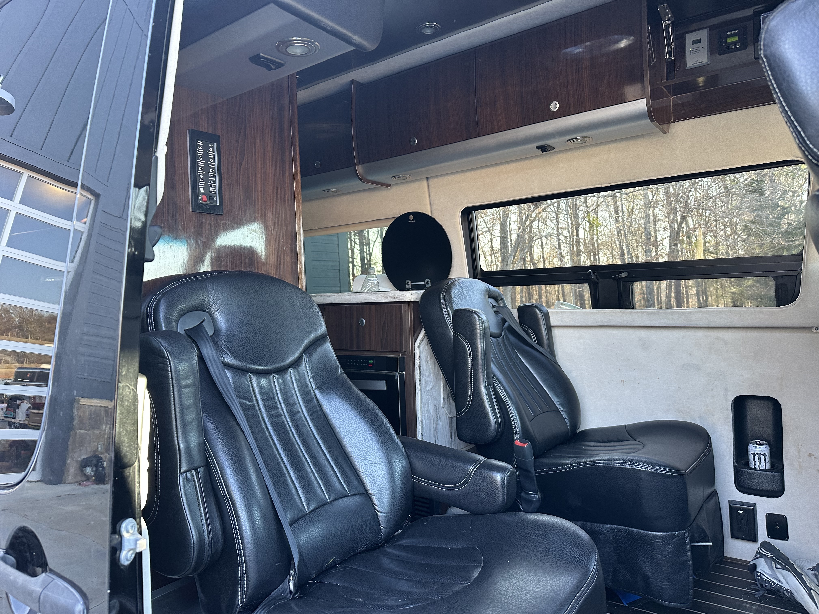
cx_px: 410
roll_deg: +2.1
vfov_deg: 56.8
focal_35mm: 24
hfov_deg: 71.6
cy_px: 307
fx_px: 568
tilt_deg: +0.4
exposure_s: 1/121
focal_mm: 6.86
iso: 200
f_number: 1.78
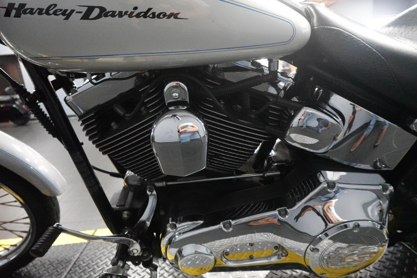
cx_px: 208
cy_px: 139
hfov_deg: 84.0
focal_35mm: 20
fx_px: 232
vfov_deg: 61.9
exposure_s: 1/250
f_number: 2
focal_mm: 7.6
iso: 5000
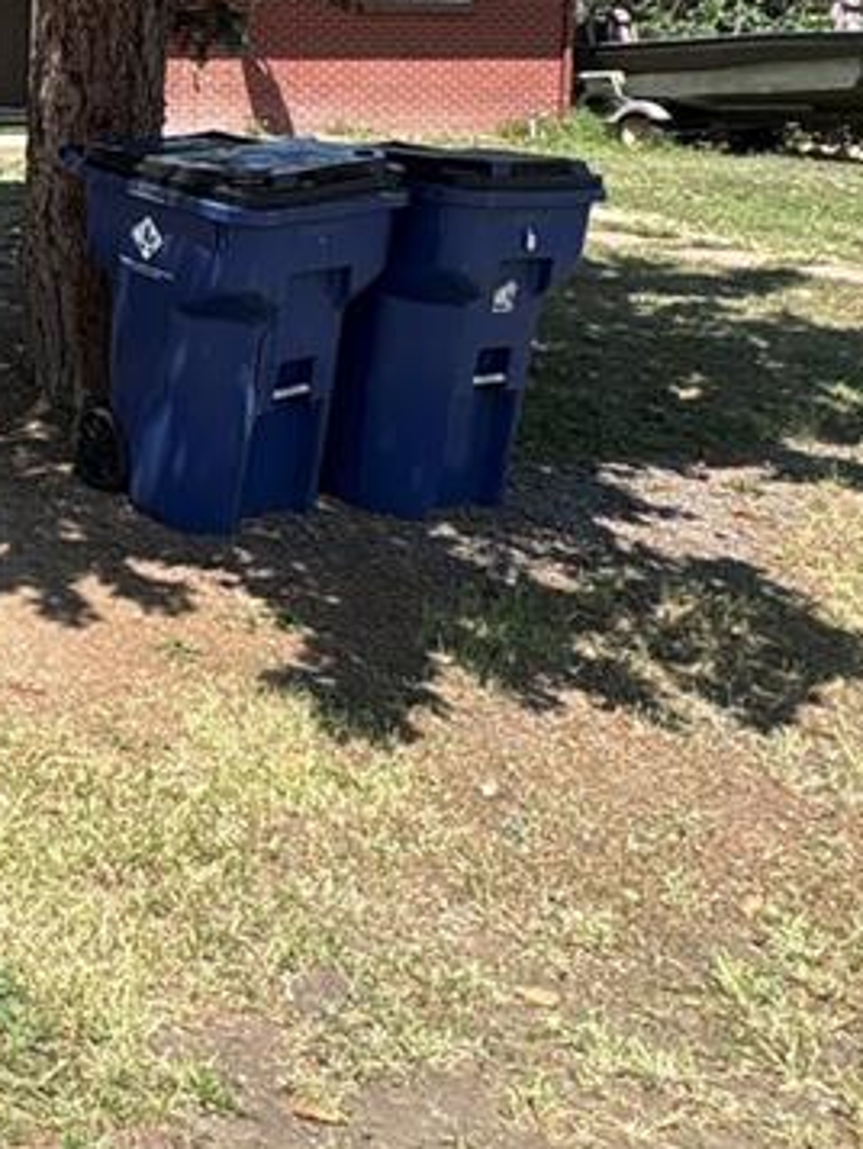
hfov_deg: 26.5
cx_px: -242
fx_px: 1561
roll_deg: -2.8
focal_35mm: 47
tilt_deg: -5.9
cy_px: 158
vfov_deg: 38.2
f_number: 2.2
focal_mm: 2.22
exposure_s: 1/956
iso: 40
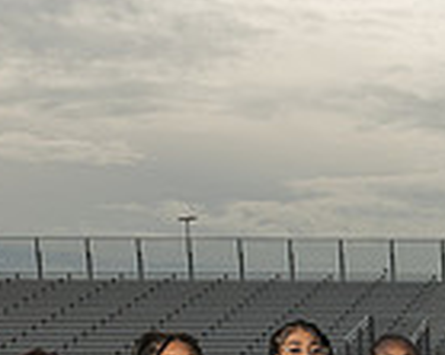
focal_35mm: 100
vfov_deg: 13.9
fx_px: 1316
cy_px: 612
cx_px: 752
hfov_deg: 16.6
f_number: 8
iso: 160
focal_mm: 24
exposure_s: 1/200
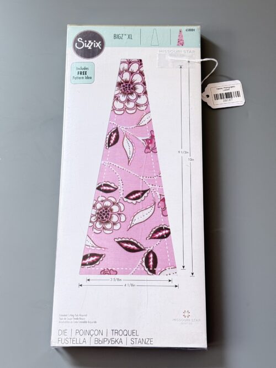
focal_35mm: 48
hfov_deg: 30.3
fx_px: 510
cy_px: 184
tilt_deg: -74.5
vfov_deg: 39.7
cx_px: 138
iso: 250
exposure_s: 1/43
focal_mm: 6.76
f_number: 1.78
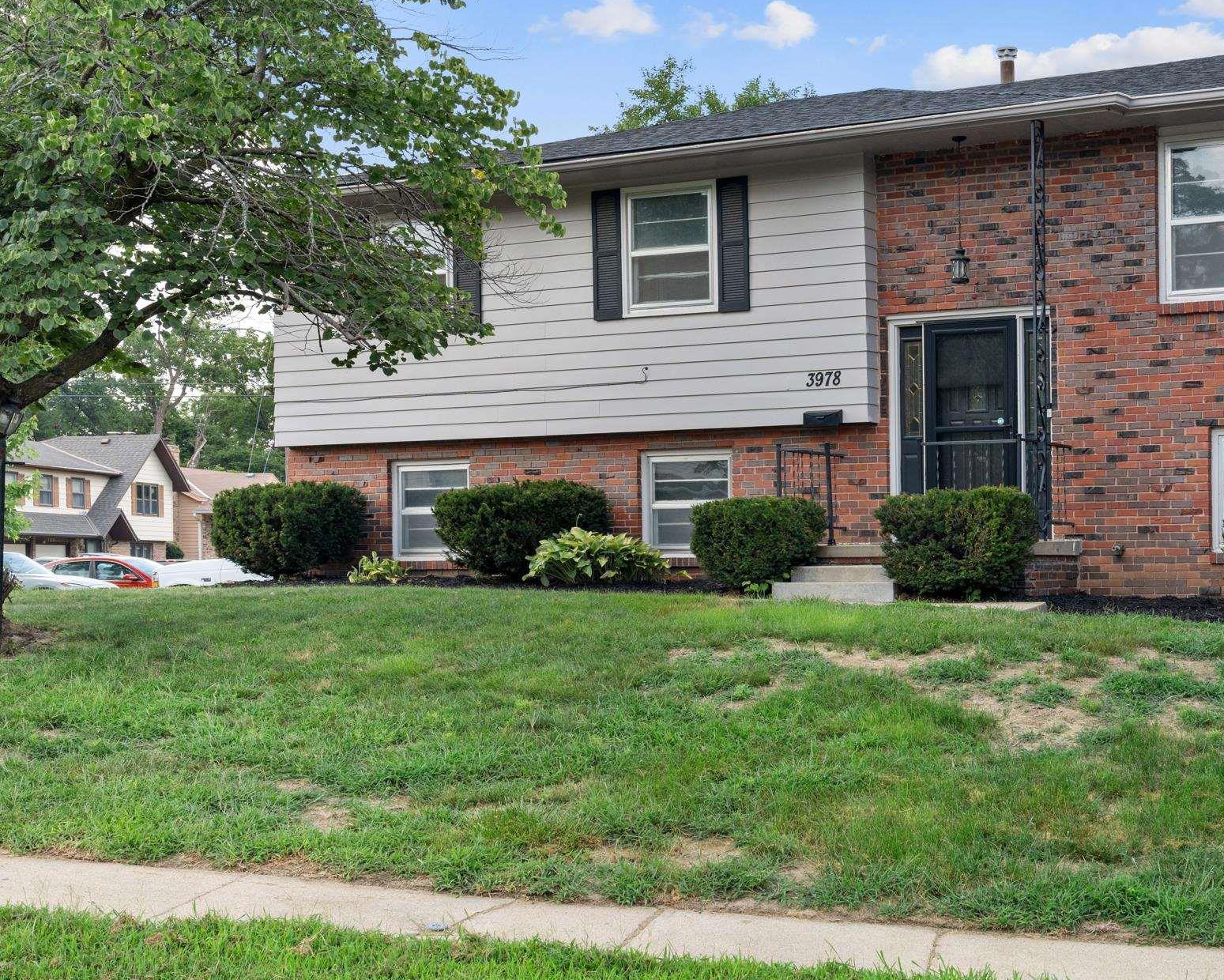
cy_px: 366
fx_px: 1920
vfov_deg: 28.5
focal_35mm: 53
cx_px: 962
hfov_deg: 34.4
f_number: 9
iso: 400
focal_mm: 35
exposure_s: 1/320
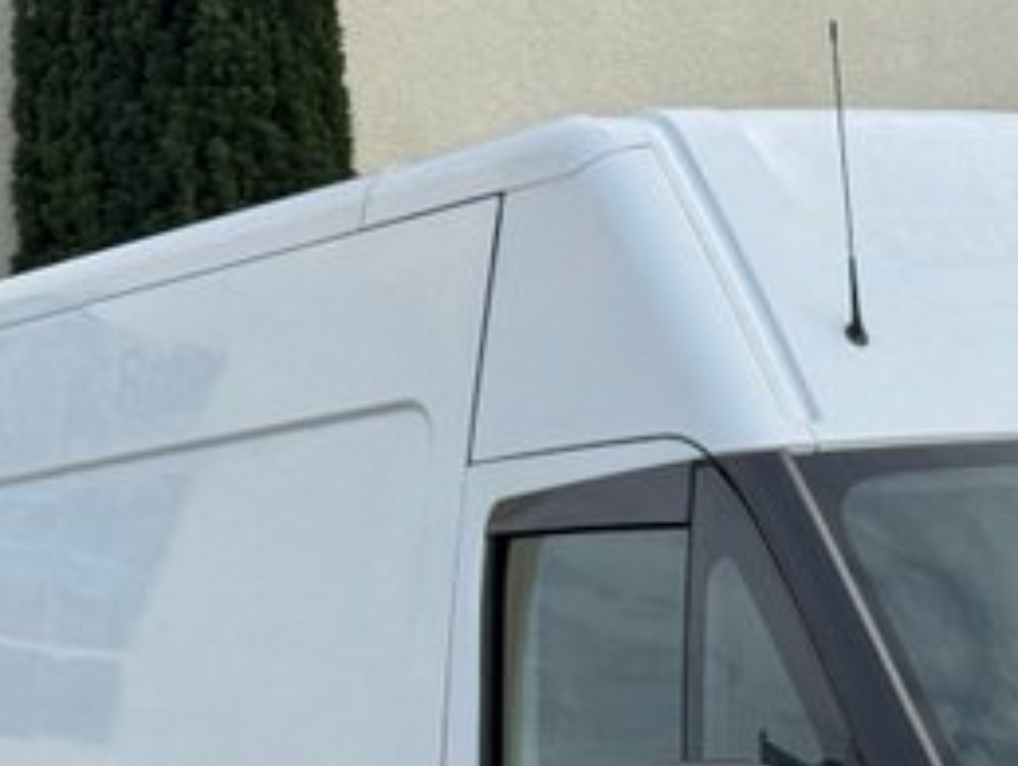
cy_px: 1006
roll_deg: +0.8
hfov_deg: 13.1
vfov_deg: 9.9
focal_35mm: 148
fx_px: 4358
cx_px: 1057
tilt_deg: -1.9
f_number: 1.78
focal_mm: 6.76
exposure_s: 1/1076
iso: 64
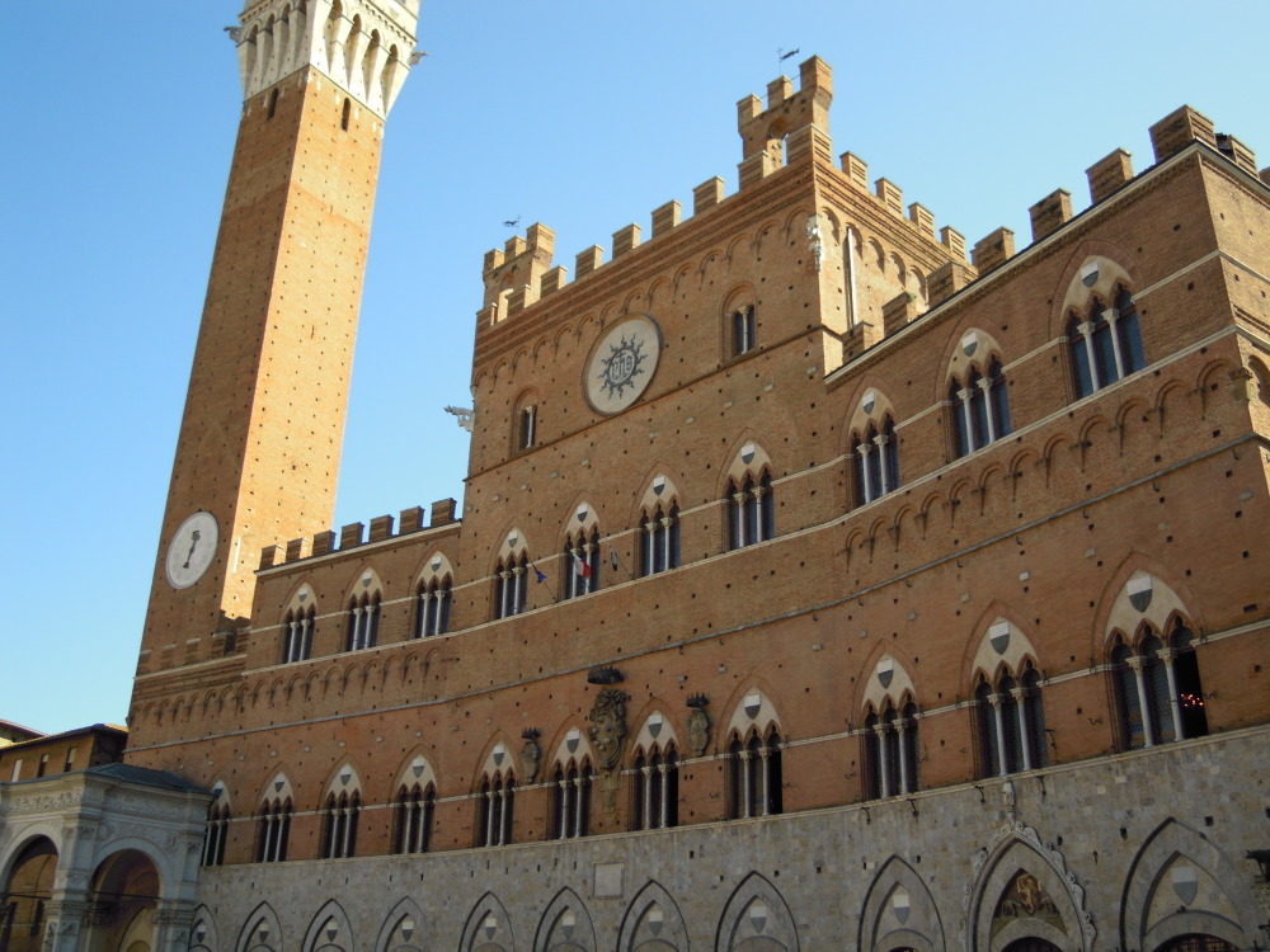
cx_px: 635
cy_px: 476
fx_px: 1174
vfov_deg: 44.2
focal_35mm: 32
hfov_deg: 56.8
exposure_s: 1/160
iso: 100
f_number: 5.6
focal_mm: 5.7
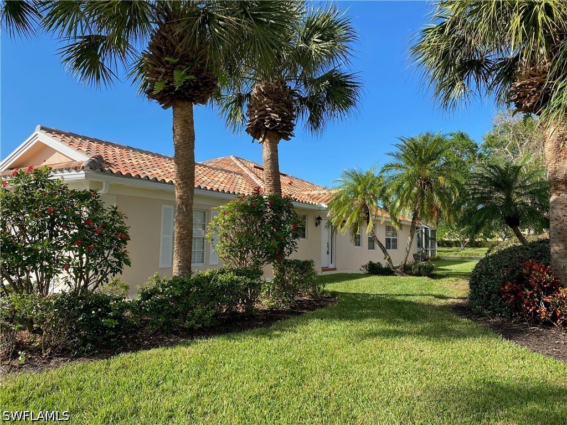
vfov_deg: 53.1
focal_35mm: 26
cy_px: 212
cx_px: 284
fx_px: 426
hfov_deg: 67.3
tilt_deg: +4.3
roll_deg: -1.0
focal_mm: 4.25
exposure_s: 1/1678
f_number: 1.8
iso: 32
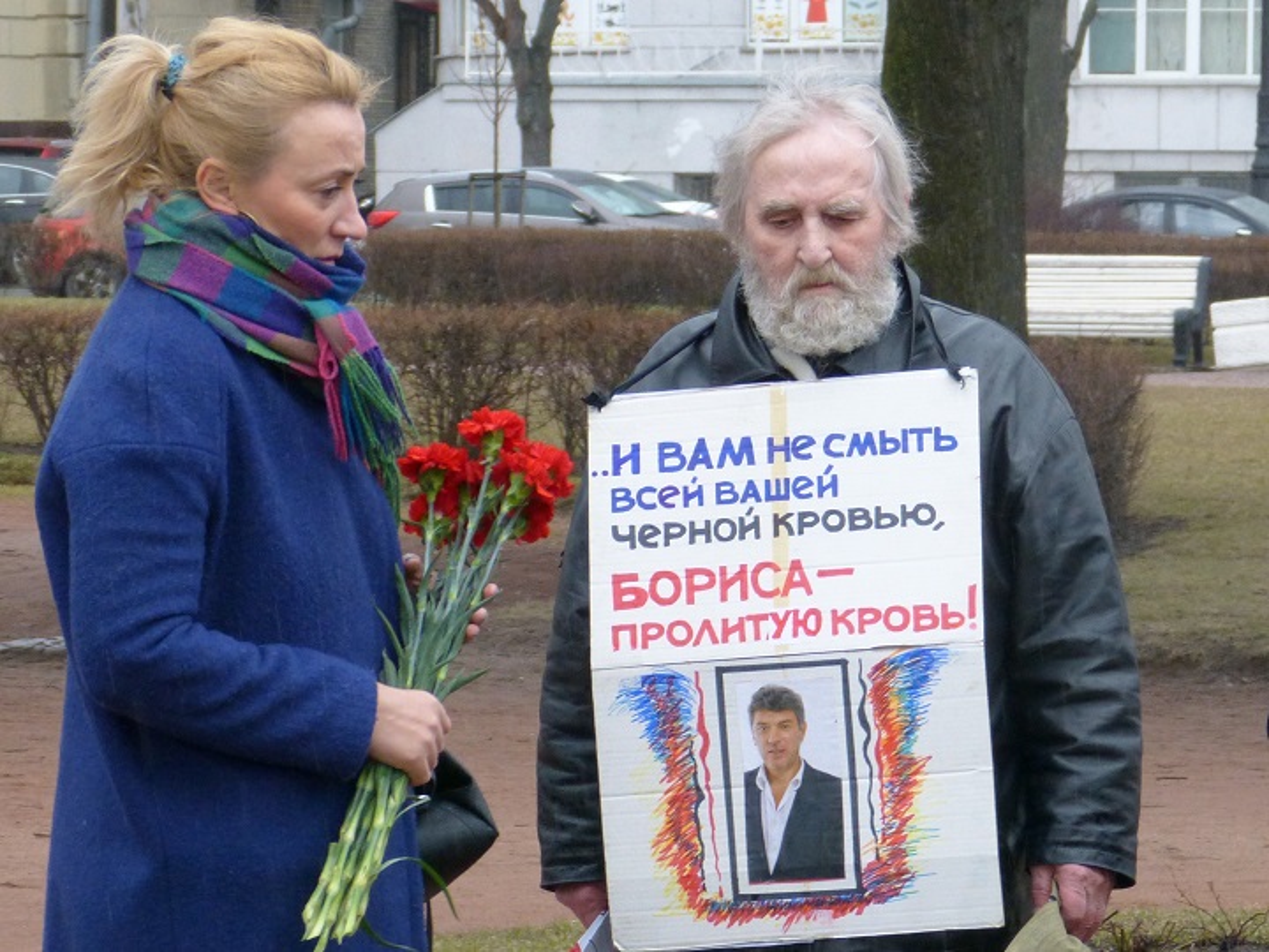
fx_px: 4619
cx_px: 634
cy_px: 476
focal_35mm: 126
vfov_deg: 11.8
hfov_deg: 15.6
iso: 250
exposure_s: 1/160
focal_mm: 22.7
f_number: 3.6
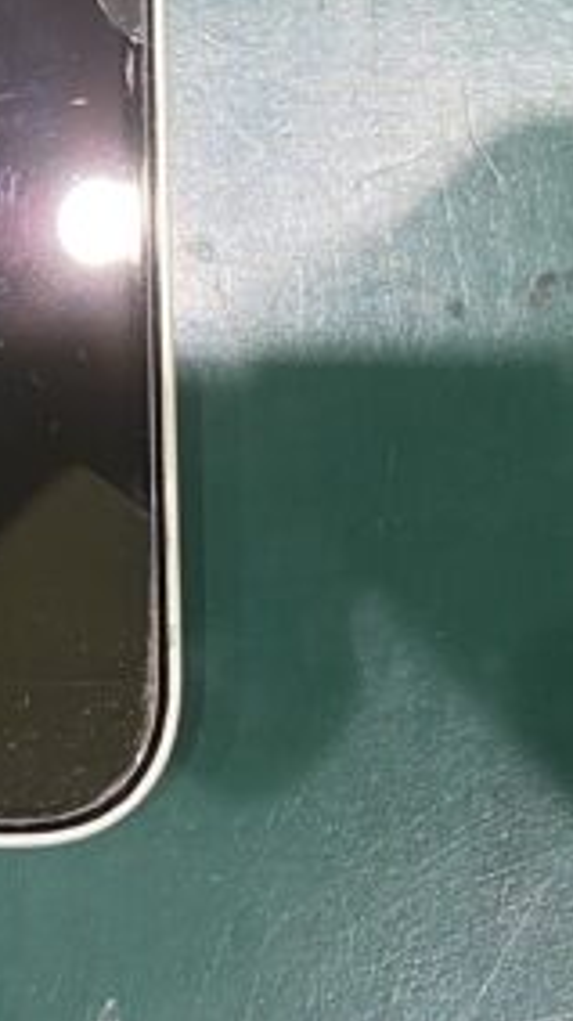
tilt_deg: -81.4
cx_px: -191
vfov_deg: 22.6
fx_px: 2433
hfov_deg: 12.9
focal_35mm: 90
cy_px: -31
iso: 100
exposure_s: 1/50
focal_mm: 4.25
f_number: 1.8
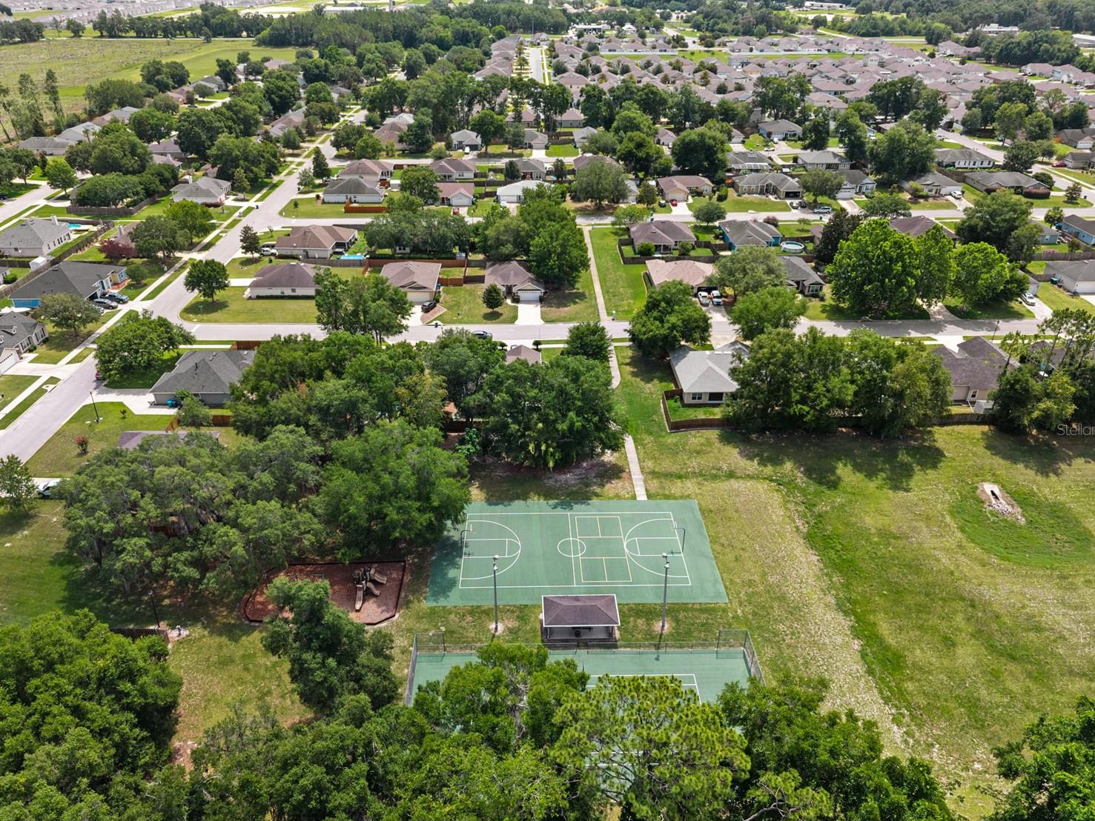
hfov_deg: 67.3
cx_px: 534
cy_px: 429
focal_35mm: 26
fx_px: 823
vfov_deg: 53.1
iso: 110
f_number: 1.8
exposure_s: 1/1600
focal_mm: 8.67
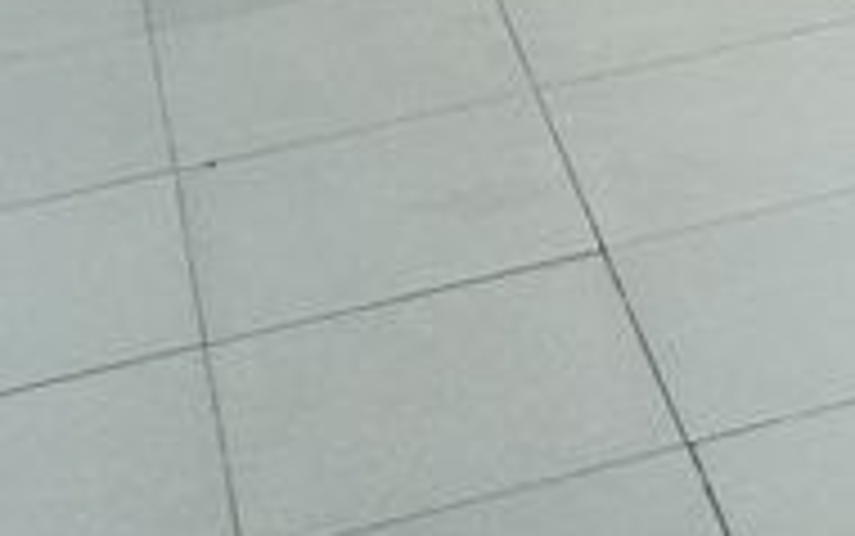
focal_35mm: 152
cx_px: 1138
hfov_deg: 13.2
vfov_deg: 7.7
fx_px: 3544
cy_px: -1009
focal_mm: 18
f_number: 4
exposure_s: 1/125
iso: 4000
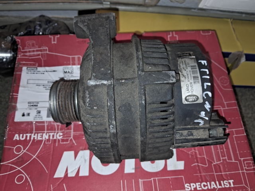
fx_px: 191
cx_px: 128
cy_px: 96
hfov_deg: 67.3
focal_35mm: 26
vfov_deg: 53.0
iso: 80
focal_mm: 3.98
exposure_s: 1/50
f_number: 1.8
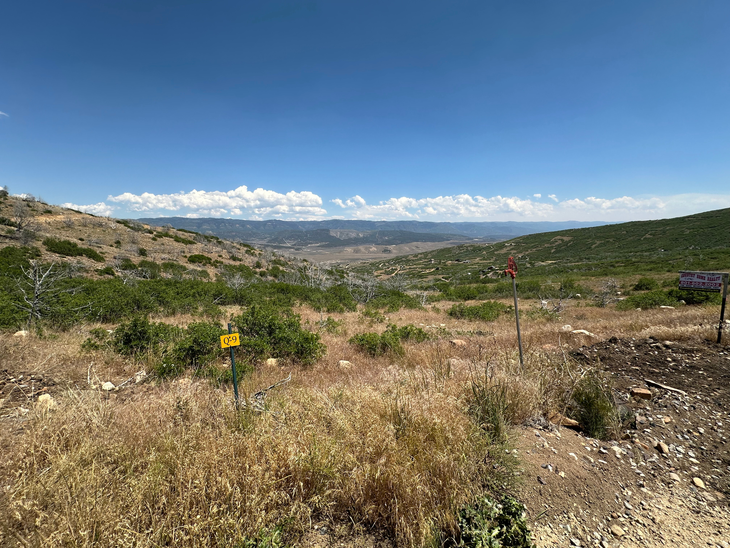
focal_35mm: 14
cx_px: 365
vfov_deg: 85.7
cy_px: 274
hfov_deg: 102.1
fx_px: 295
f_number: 2.2
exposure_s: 1/2506
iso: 40
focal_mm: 2.22
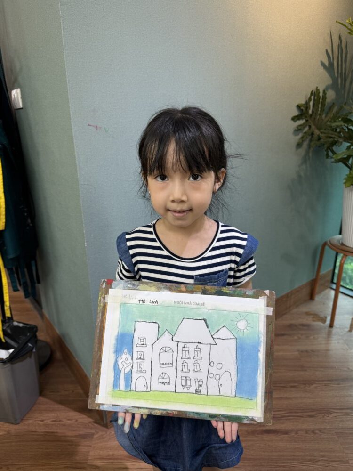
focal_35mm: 24
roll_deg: +0.1
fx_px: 326
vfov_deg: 71.6
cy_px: 236
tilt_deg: -19.9
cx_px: 176
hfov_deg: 56.8
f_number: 1.78
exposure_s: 1/100
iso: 80
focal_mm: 6.76
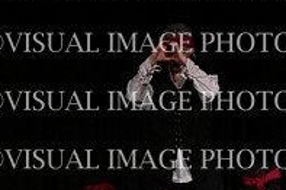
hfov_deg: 4.2
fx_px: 3858
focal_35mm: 486
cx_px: 193
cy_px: 247
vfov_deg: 2.8
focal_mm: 110
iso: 6400
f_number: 4
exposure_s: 1/1000
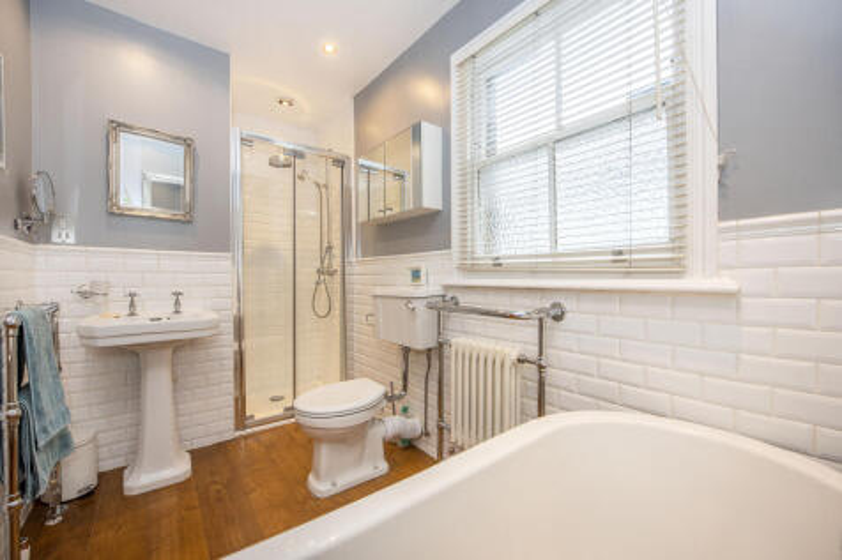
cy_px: 280
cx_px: 421
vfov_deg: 81.2
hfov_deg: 104.3
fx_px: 327
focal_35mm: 14
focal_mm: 14
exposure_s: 1/60
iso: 400
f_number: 5.6
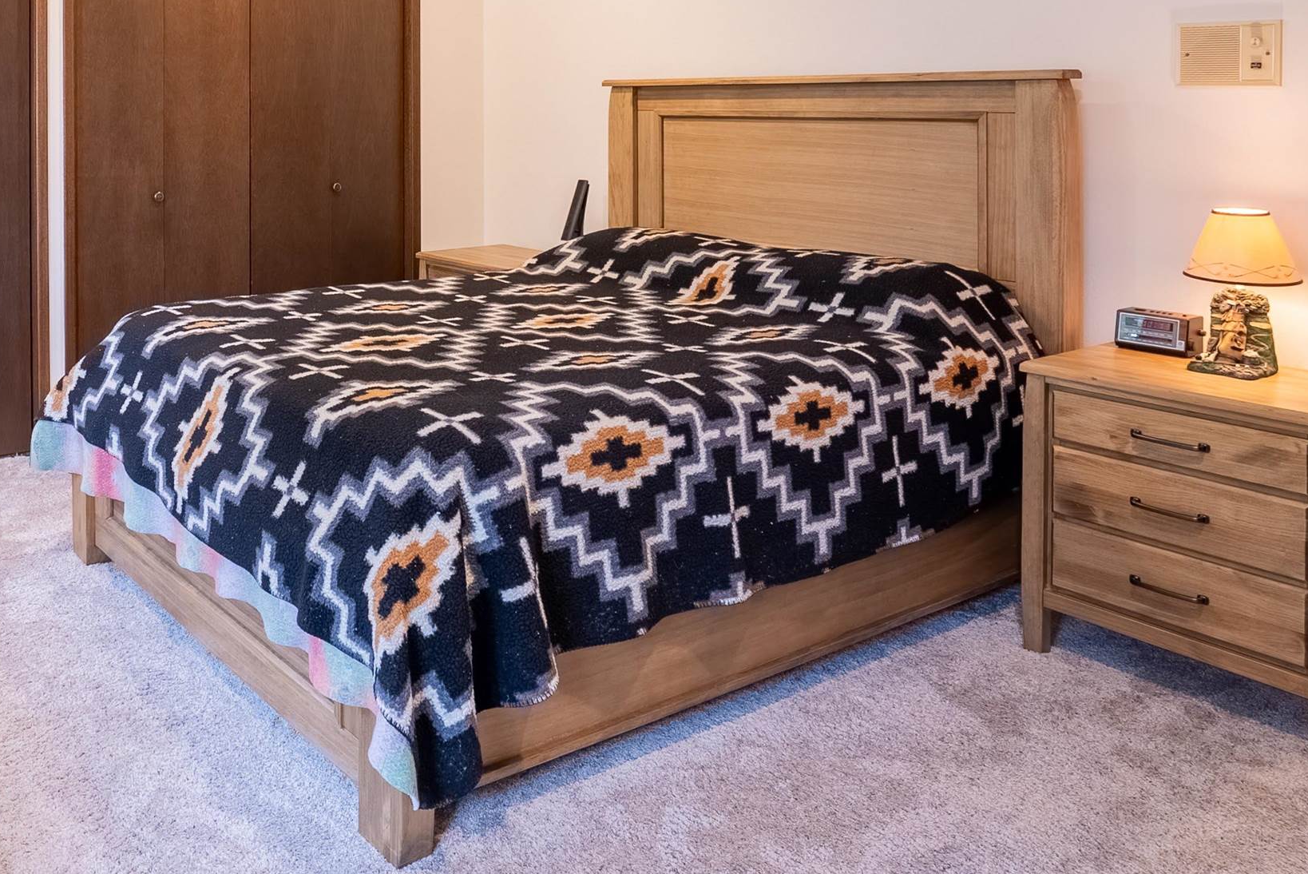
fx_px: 1091
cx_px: 257
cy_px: 148
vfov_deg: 41.4
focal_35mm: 30
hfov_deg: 57.2
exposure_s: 1/100
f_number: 8
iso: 400
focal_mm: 16
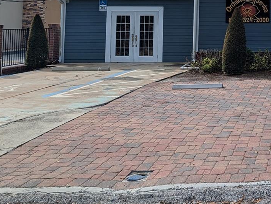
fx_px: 423
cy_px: -5
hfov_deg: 31.3
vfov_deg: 25.6
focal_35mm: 54
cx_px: 303
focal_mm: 6.9
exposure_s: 1/2463
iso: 21
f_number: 1.68
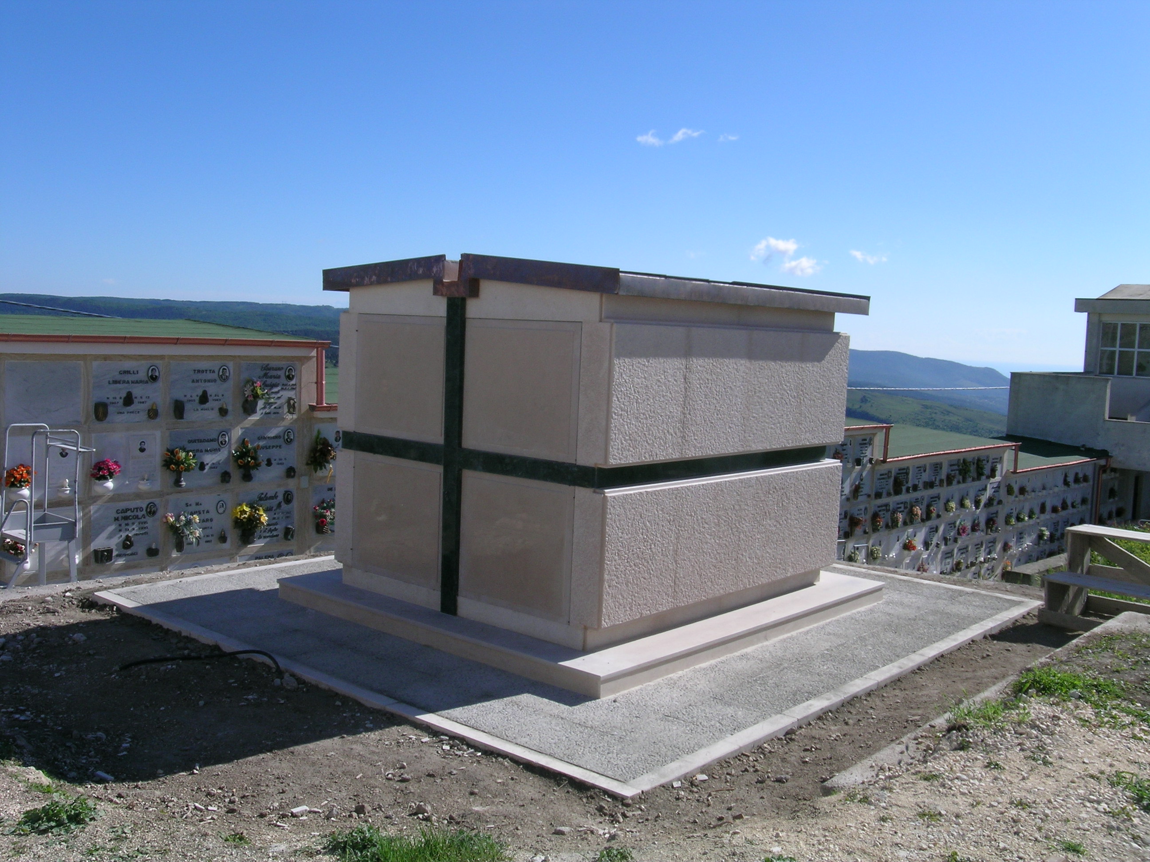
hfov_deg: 52.6
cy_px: 431
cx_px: 575
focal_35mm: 35
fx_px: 1163
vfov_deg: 40.7
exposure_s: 1/295
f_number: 7.6
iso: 50
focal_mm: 7.2
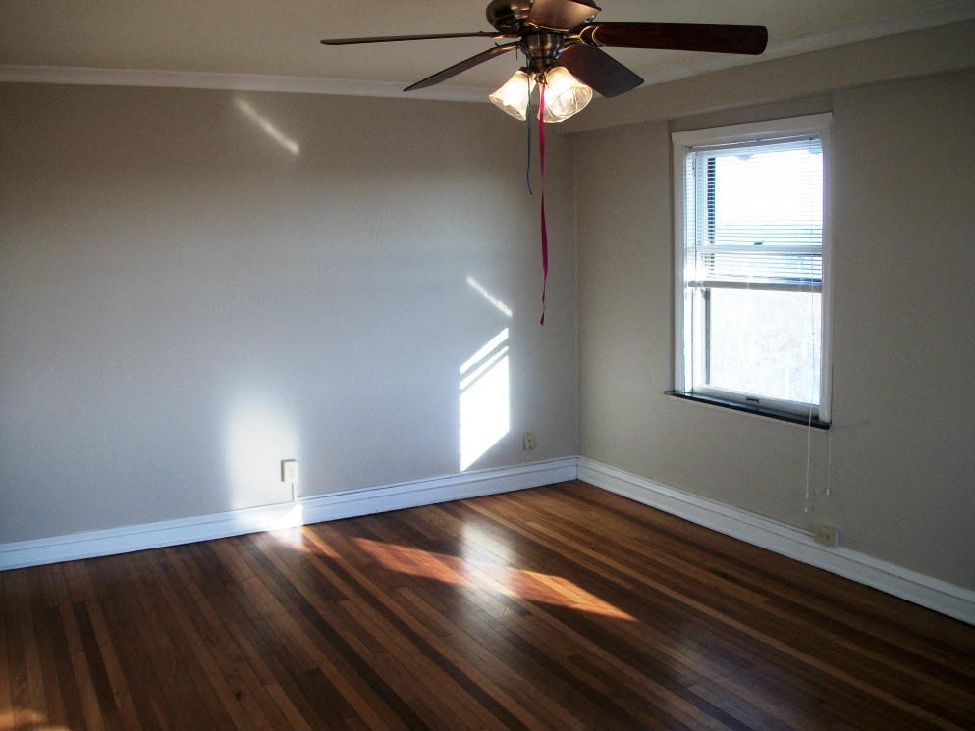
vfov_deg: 42.9
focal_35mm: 33
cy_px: 355
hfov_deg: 55.3
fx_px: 930
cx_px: 502
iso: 80
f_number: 2.9
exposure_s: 1/125
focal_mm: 5.7
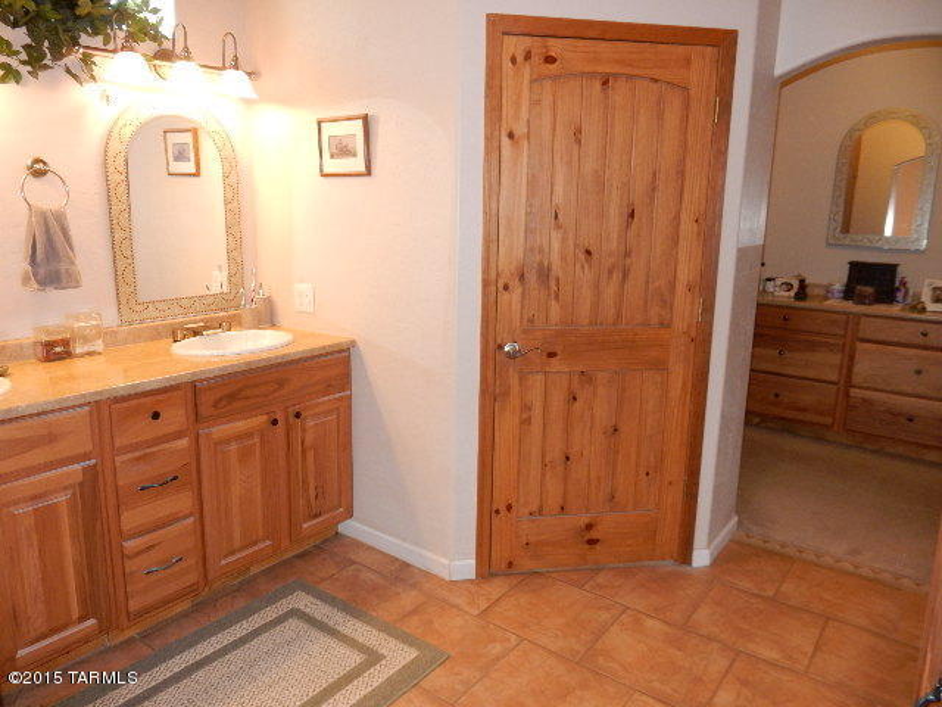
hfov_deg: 69.4
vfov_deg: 54.9
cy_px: 354
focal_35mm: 25
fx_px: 680
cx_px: 471
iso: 200
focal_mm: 4.5
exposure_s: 1/30
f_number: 3.7
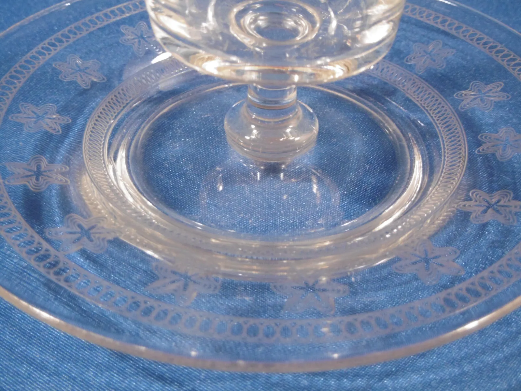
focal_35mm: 43
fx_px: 647
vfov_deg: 33.6
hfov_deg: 43.9
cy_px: 196
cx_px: 260
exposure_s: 1/10
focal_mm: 7.7
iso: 400
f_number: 3.8
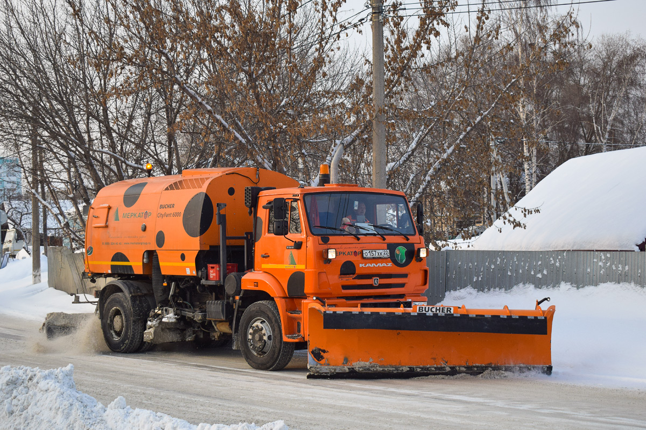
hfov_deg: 33.4
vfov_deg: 22.6
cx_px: 323
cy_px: 215
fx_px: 1077
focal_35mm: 60
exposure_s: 1/1250
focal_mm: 40
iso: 400
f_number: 4.8
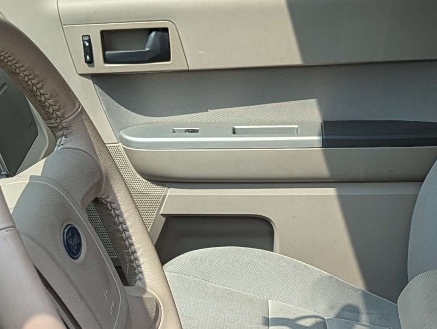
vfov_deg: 15.0
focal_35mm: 95
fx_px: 1201
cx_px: 292
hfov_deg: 20.6
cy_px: 409
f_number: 1.68
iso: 22
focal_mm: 6.9
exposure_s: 1/499
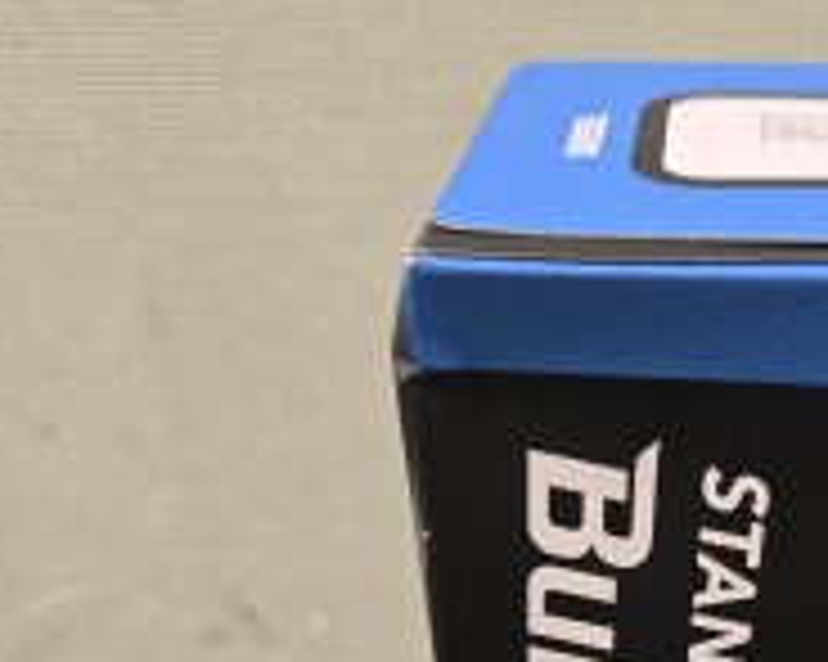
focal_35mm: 44
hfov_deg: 41.6
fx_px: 1078
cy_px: 694
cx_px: 540
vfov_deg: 31.1
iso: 640
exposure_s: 1/120
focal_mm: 5.4
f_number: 1.8
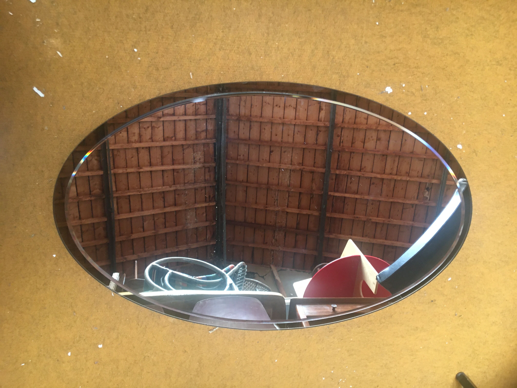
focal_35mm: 29
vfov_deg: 48.2
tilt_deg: -71.0
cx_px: 258
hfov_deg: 61.7
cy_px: 194
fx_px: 433
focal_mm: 4.15
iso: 160
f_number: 2.2
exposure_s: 1/33
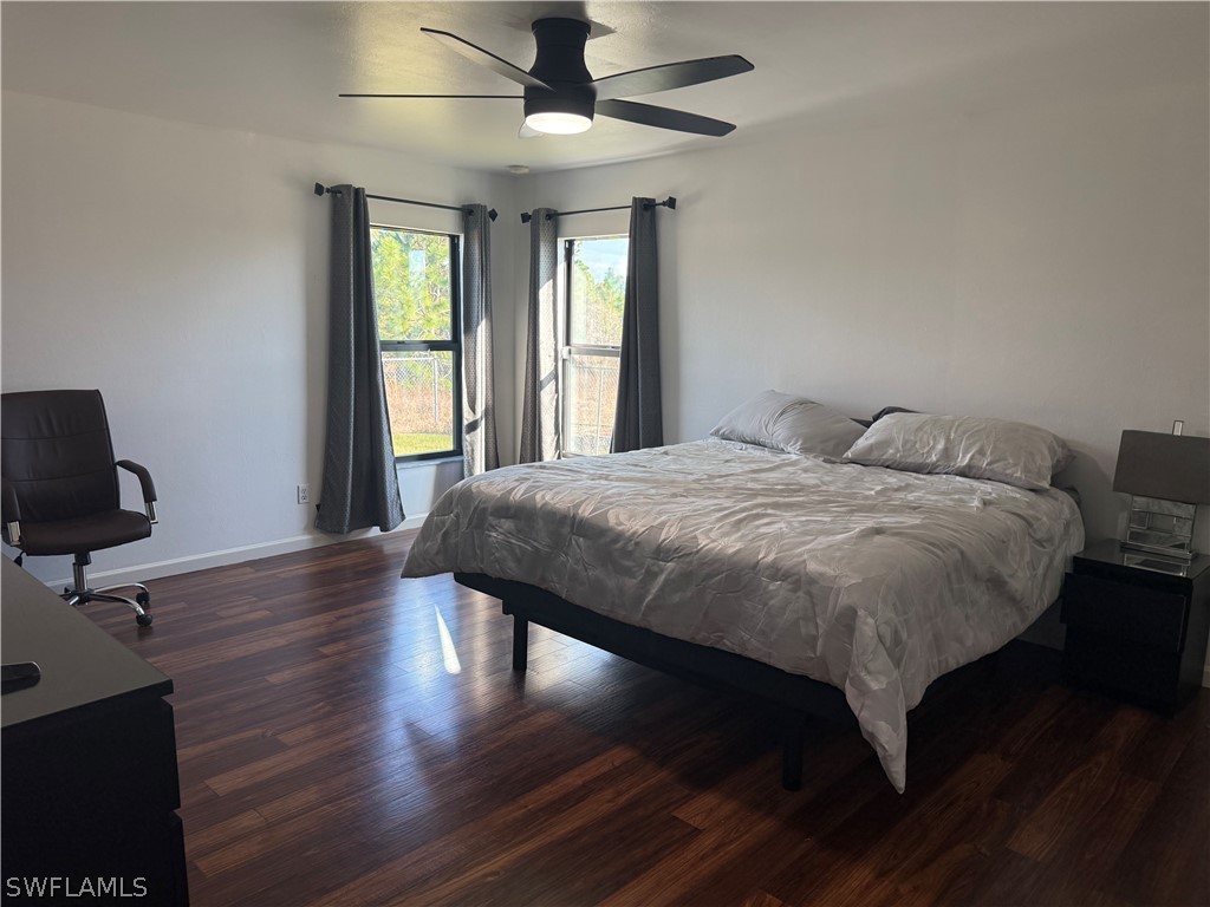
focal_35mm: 24
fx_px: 839
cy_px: 454
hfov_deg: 71.6
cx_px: 605
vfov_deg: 56.8
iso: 160
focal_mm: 6.76
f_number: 1.78
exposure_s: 1/214
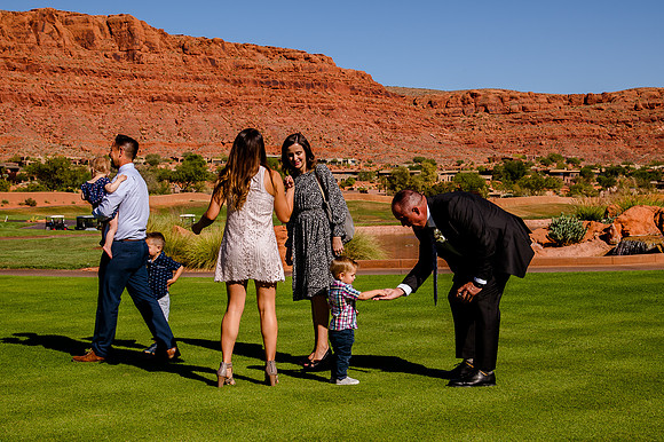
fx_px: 1103
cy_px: 244
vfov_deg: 22.6
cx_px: 332
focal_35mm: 60
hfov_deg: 33.5
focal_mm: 52
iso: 125
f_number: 10
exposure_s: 1/250
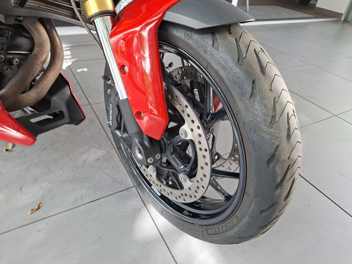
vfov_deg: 58.9
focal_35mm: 23
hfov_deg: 73.9
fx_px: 234
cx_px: 176
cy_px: 132
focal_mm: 5.54
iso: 100
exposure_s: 1/120
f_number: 1.8
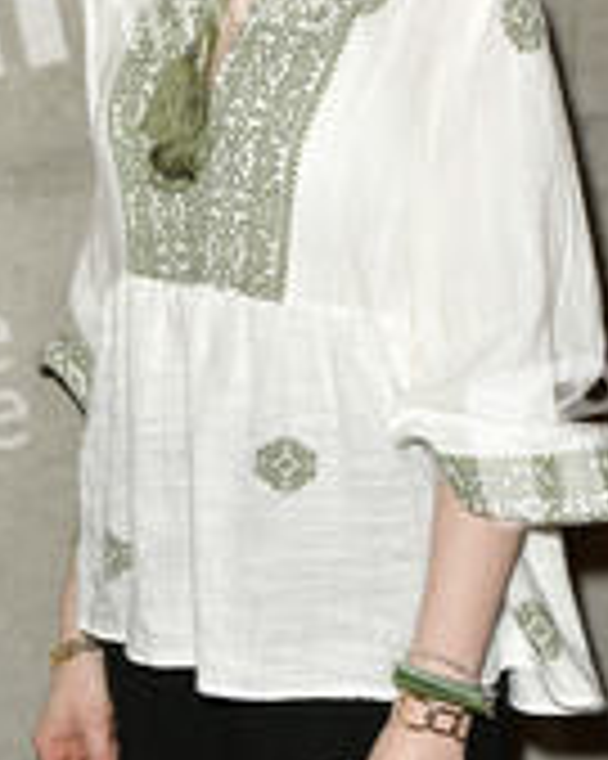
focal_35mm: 122
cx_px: 288
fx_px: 2747
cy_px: 198
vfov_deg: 15.7
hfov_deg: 12.6
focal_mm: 55
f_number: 5.6
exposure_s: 1/250
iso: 2500
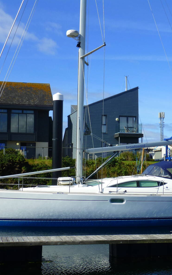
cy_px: 139
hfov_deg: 22.0
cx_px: 96
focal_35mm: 59
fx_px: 442
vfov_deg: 34.5
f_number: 3.9
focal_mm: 7.4
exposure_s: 1/1000
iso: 100
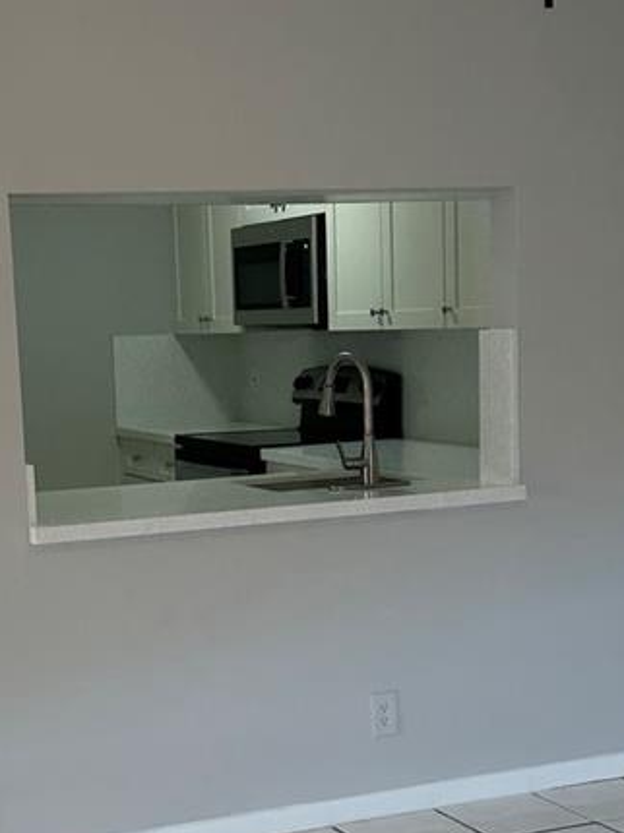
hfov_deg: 21.8
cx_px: 219
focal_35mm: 67
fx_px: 1612
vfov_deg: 28.7
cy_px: 589
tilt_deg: -6.3
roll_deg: +1.1
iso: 125
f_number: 1.78
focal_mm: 6.86
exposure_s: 1/120
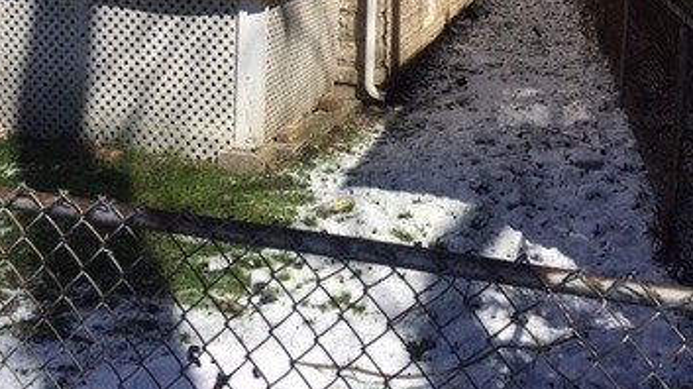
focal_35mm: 43
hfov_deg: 47.4
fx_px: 790
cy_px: -37
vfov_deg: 25.6
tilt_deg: -3.3
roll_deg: -1.8
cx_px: 344
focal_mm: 4.15
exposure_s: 1/2825
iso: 32
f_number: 2.2
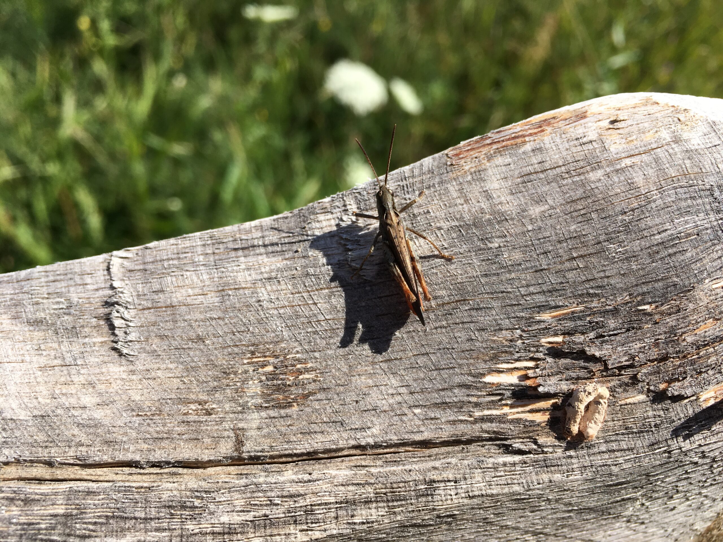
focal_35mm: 29
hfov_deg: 61.7
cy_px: 271
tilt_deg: -49.9
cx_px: 362
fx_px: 606
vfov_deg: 48.2
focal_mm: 4.15
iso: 25
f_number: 2.2
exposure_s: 1/1304
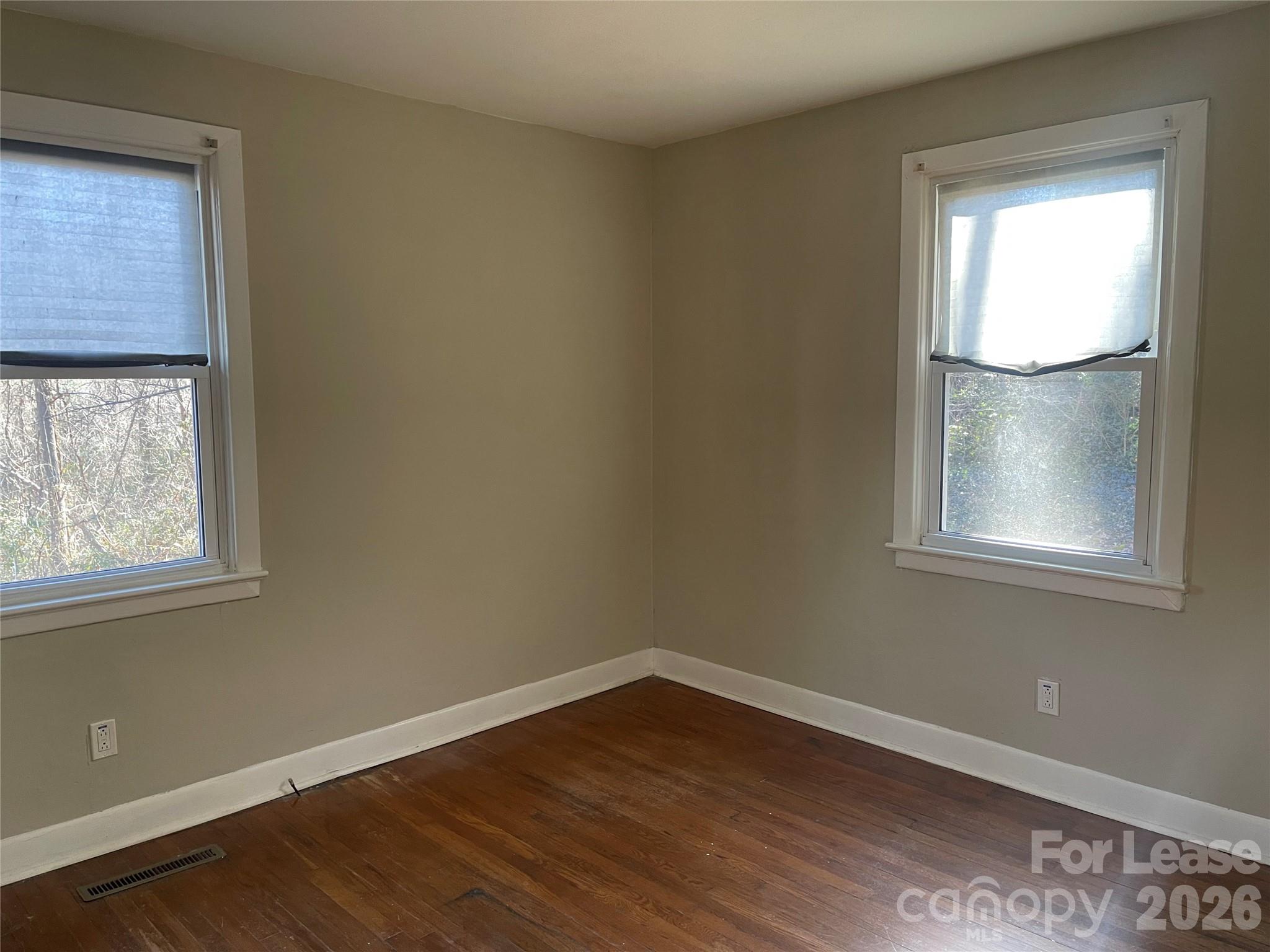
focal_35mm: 26
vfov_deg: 53.1
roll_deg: +0.0
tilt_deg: -6.4
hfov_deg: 67.3
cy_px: 476
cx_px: 635
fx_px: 954
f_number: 1.6
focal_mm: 5.1
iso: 125
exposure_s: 1/61
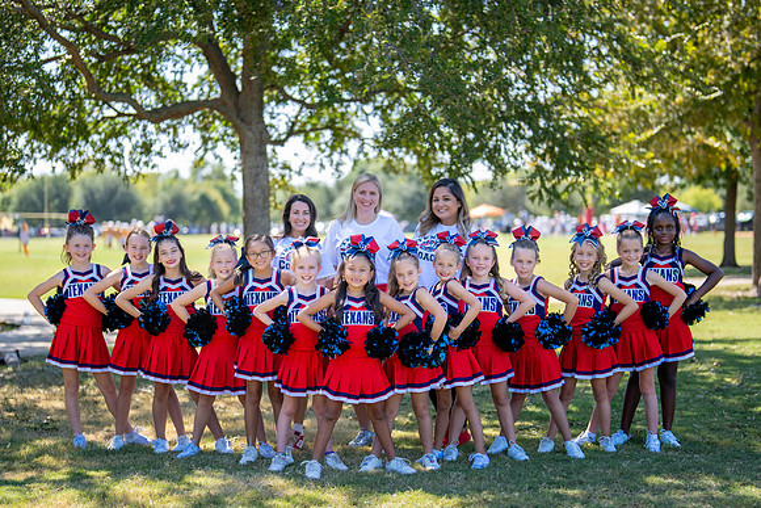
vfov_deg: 20.7
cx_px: 367
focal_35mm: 66
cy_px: 282
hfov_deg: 30.7
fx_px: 1387
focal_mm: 50
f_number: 1.2
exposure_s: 1/2000
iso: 100
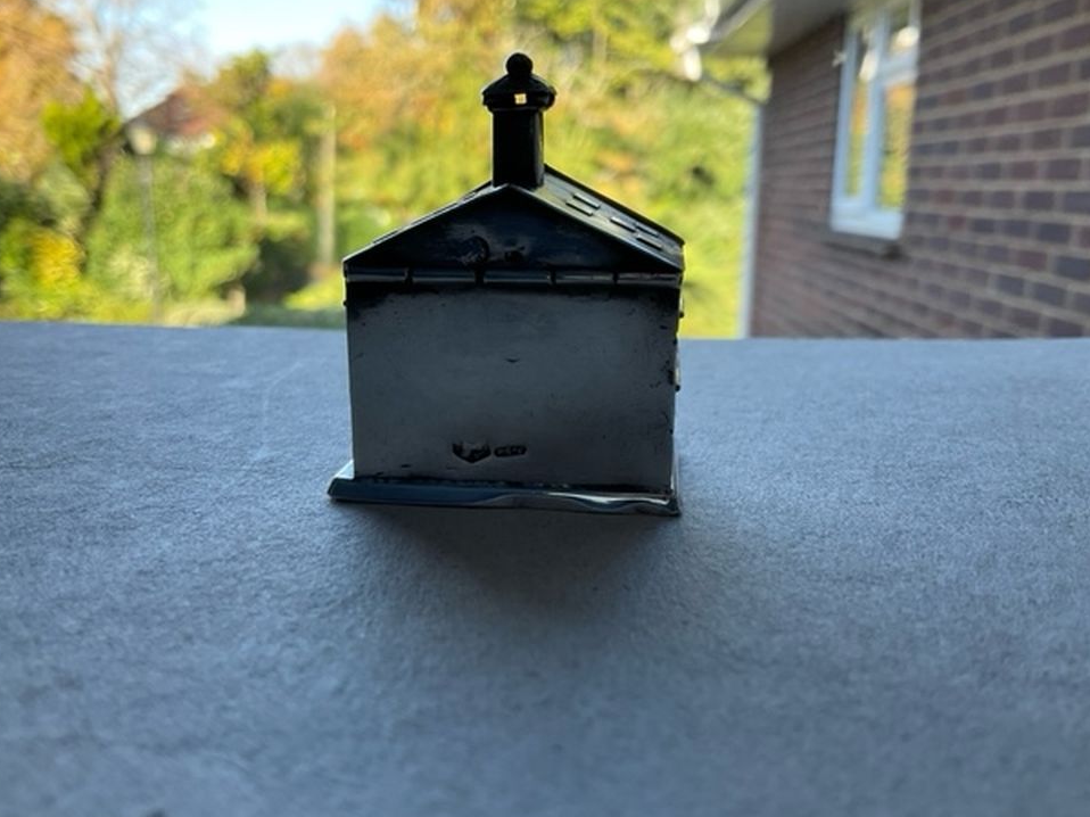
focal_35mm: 31
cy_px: 426
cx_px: 547
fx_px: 976
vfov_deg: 45.4
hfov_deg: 58.4
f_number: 1.8
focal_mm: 3
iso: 20
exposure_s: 1/120
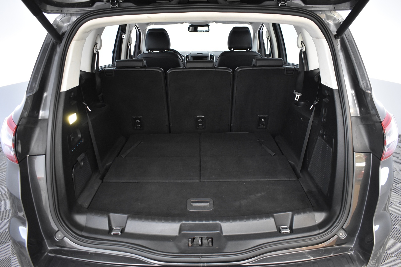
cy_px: 134
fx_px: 301
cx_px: 200
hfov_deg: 67.4
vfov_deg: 47.9
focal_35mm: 27
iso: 2200
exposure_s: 1/30
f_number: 3.5
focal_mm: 18
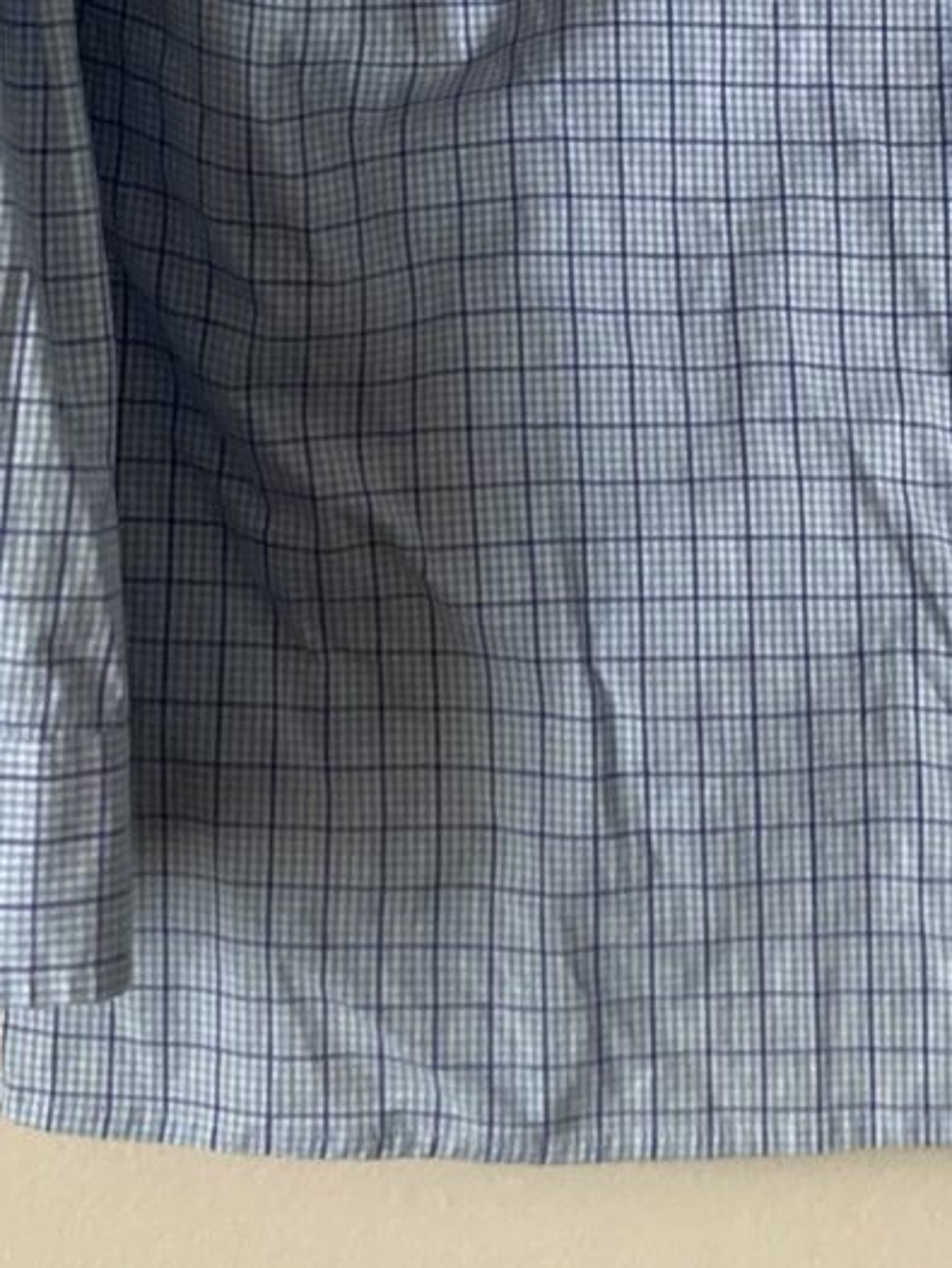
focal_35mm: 109
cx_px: 925
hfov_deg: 13.4
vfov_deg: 17.0
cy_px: -359
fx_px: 3994
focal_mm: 3.99
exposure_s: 1/88
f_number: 1.8
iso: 80
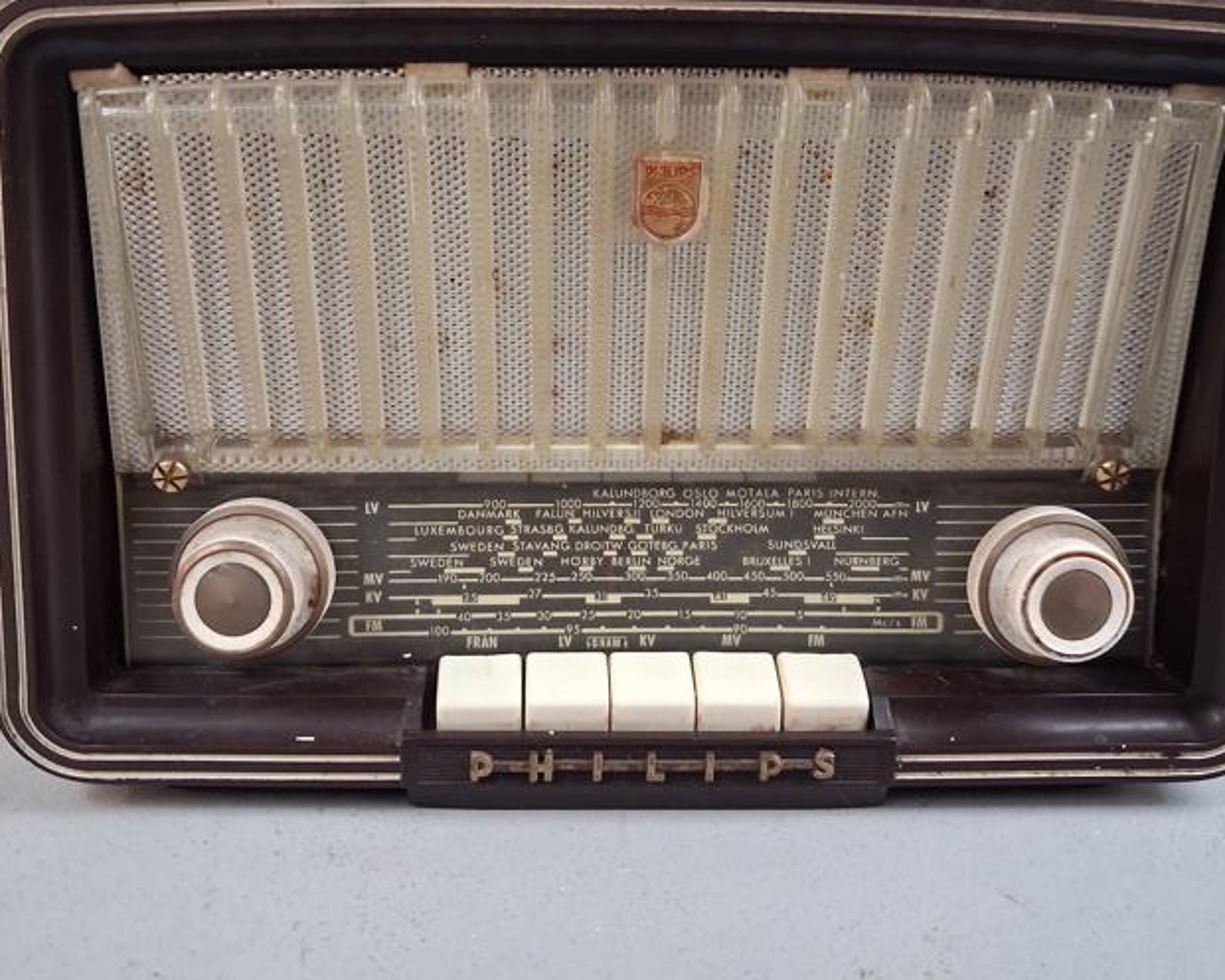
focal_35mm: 34
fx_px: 1233
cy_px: 405
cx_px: 614
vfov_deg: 43.2
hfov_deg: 52.8
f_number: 1.8
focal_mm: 4
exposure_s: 1/50
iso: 500
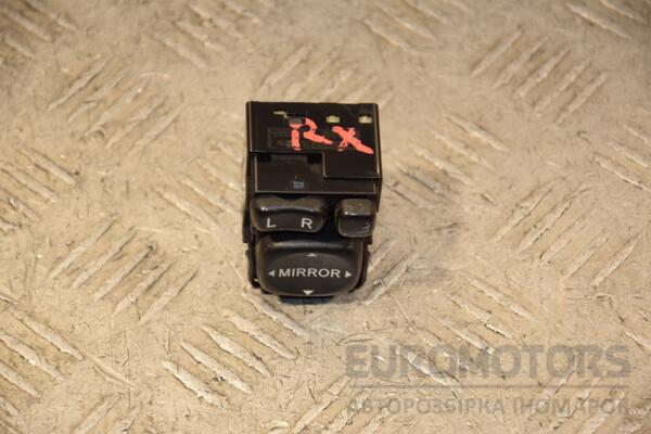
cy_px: 217
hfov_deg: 13.0
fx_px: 2848
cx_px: 326
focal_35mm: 158
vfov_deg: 8.7
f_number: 5.6
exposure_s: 1/160
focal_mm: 105
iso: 800
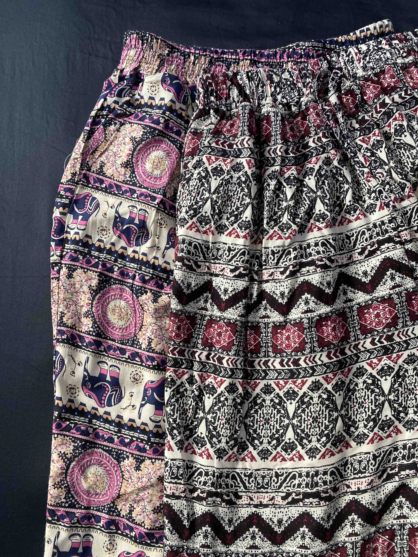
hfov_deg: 53.1
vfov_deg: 67.3
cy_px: 278
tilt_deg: -80.9
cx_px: 209
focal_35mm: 26
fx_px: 419
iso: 125
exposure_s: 1/101
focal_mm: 4.25
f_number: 1.8
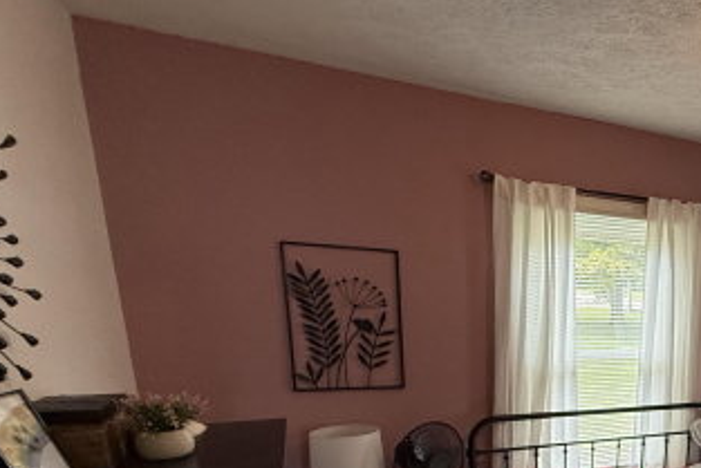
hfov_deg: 48.7
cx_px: 711
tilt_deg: -14.2
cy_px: 434
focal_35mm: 31
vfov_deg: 38.9
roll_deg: -3.7
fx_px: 604
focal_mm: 2.22
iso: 250
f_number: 2.2
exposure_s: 1/120
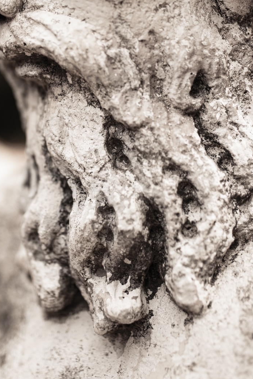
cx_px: 77
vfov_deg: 26.0
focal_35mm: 77
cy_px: 104
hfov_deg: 17.7
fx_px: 811
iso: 100
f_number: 1.4
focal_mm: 35
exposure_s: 1/1600
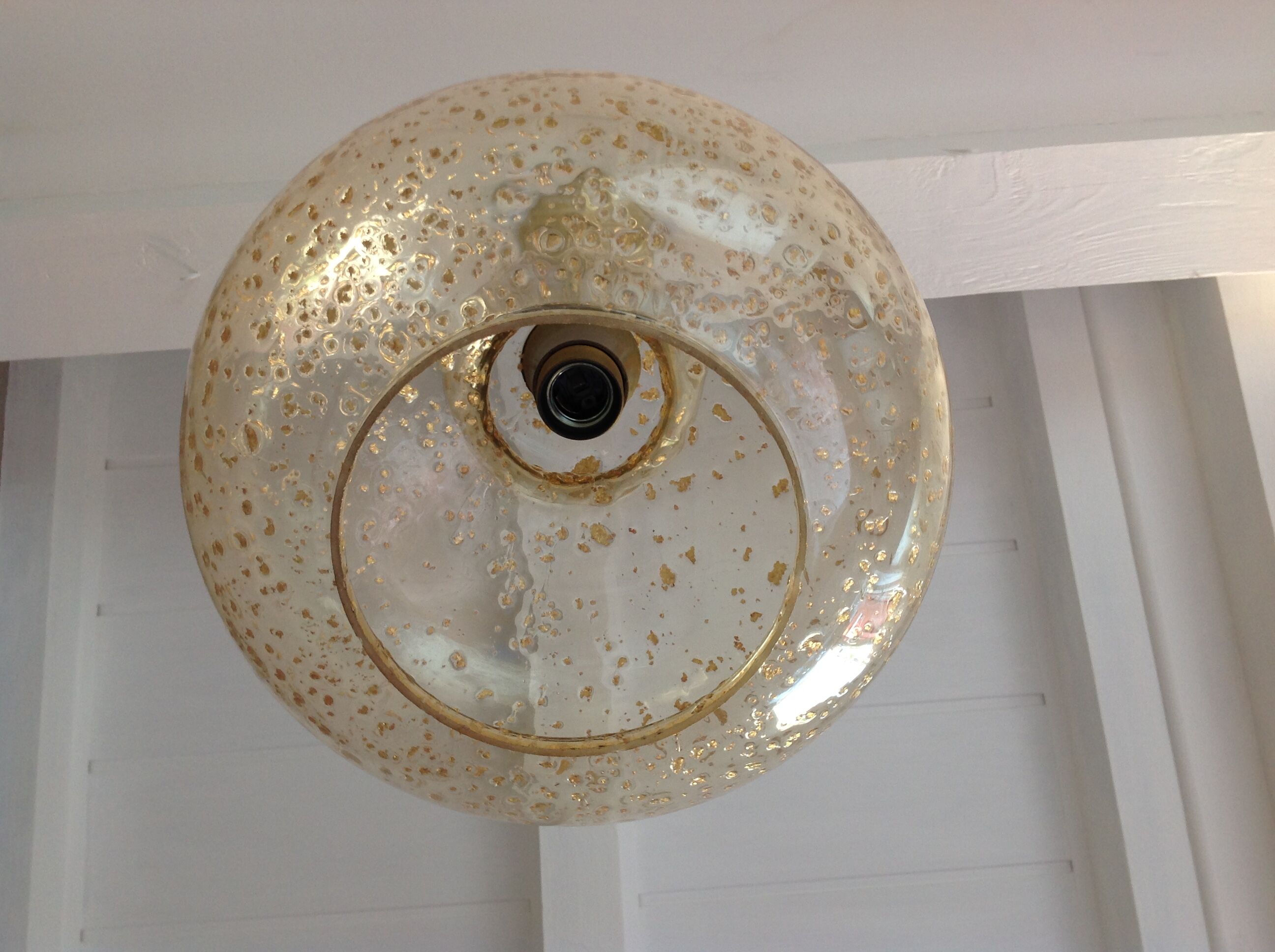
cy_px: 476
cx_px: 638
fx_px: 1287
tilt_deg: +72.5
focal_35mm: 35
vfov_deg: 40.6
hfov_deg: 52.7
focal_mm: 4.28
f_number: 2.4
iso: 50
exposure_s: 1/15
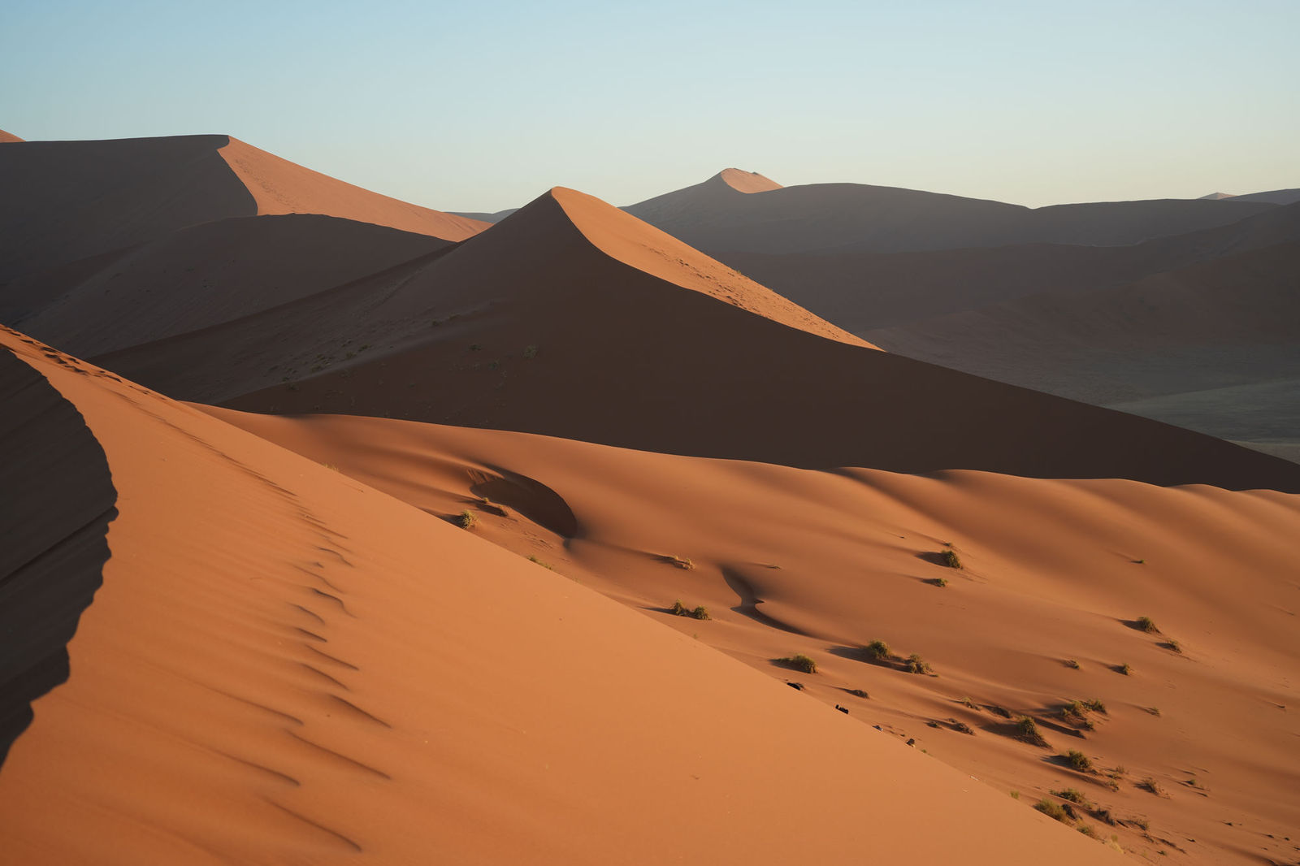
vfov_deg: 22.6
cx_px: 650
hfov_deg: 33.4
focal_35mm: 60
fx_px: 2166
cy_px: 433
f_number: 5
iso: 100
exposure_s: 1/160
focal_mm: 60
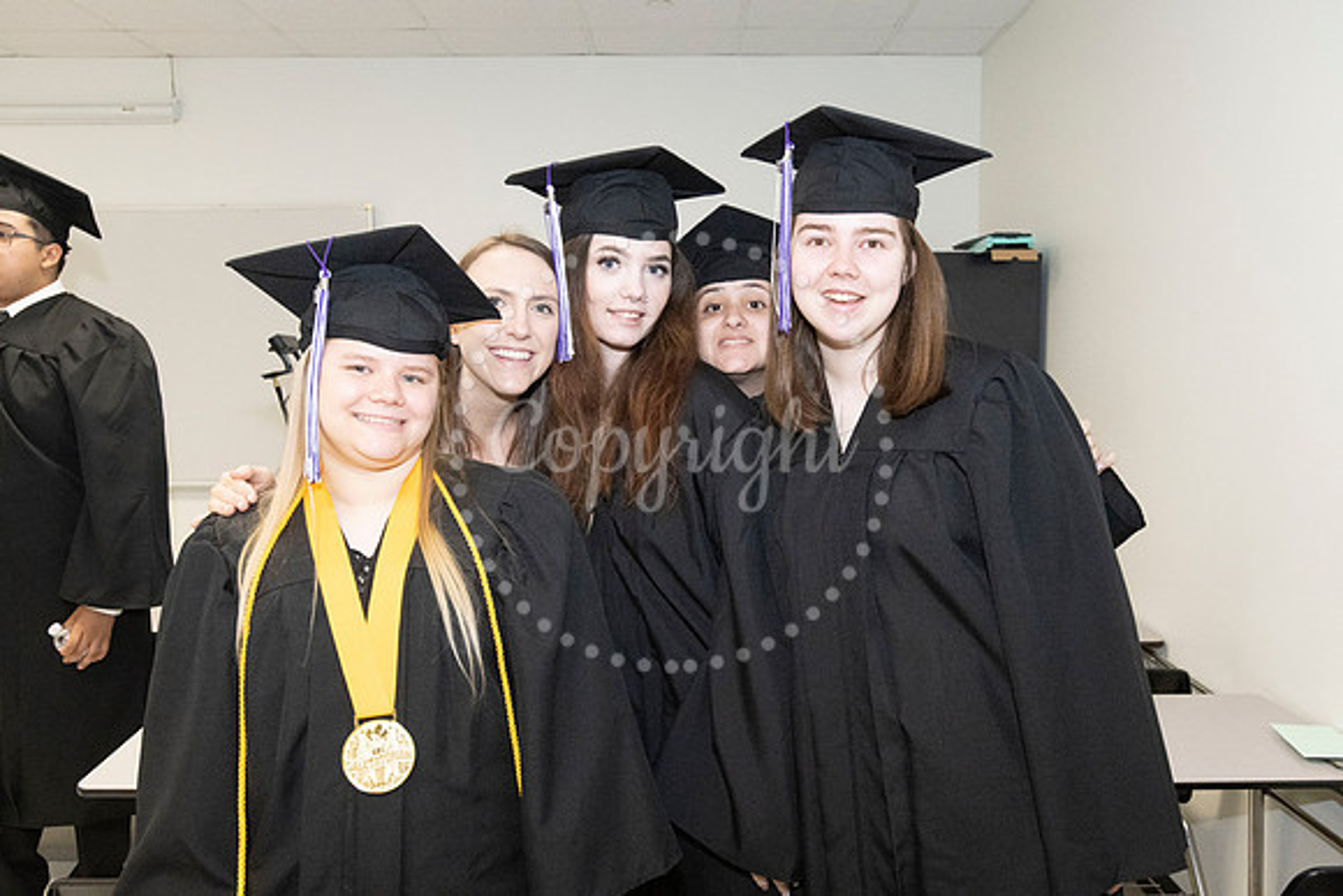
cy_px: 448
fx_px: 1119
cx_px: 672
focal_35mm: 30
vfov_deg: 43.6
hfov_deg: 61.9
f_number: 8
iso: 6400
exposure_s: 1/200
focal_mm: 30
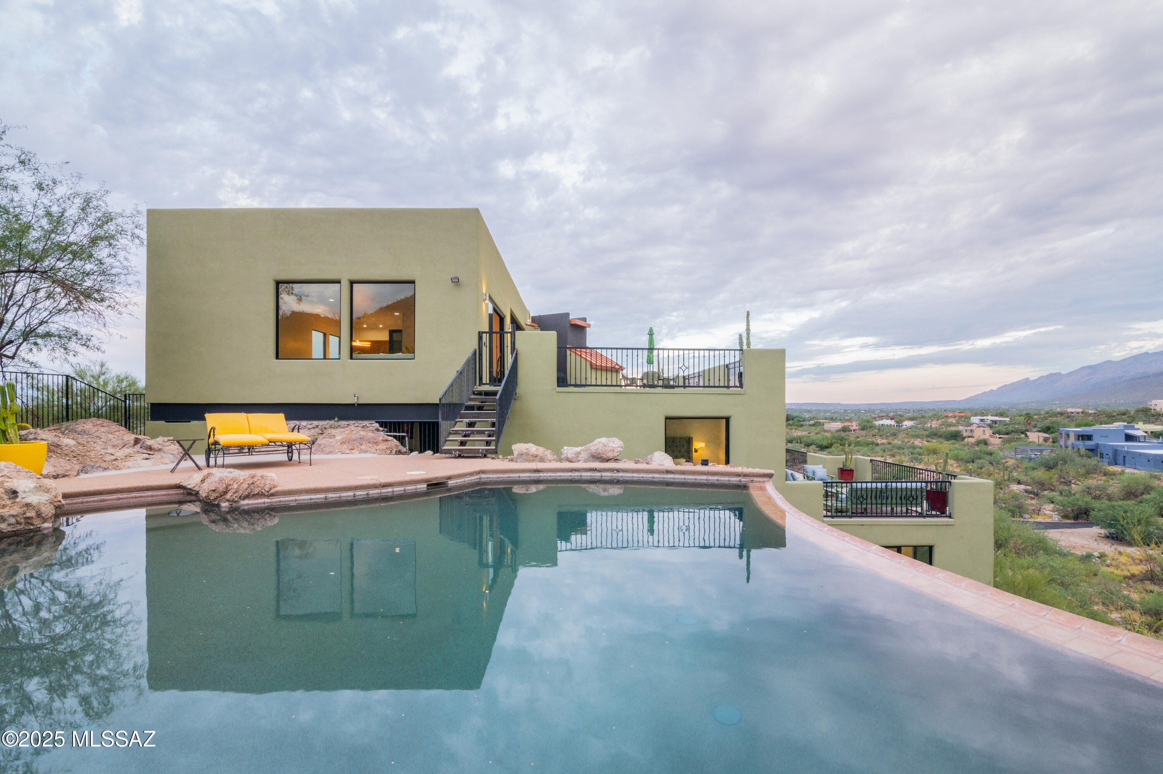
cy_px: 387
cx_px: 582
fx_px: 517
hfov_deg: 96.8
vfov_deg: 73.7
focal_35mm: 16
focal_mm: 16
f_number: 22
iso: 1000
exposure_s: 1/13
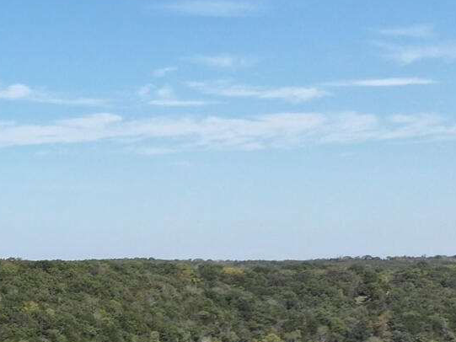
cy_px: 681
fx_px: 1752
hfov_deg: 12.0
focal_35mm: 133
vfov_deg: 10.3
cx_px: -636
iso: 100
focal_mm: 12.29
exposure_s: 1/2000
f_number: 2.8
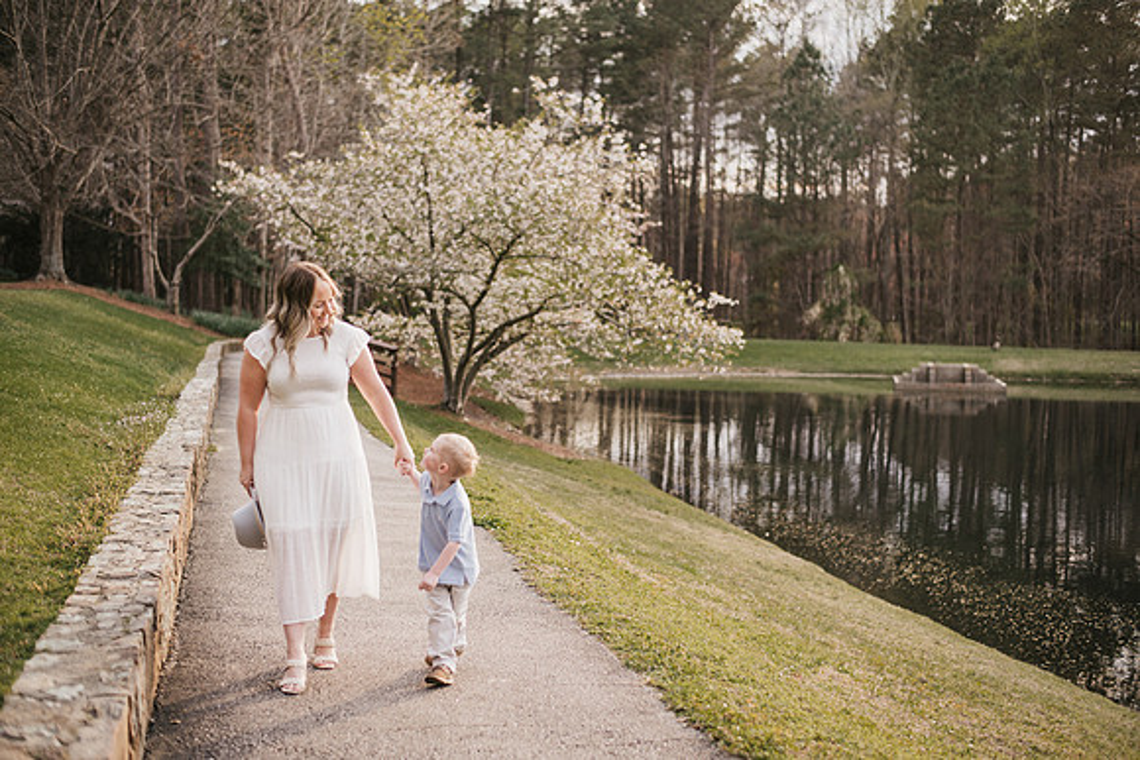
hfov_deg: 39.6
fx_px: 1584
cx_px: 570
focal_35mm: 50
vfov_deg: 27.0
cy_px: 380
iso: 125
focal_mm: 50
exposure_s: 1/640
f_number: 2.2
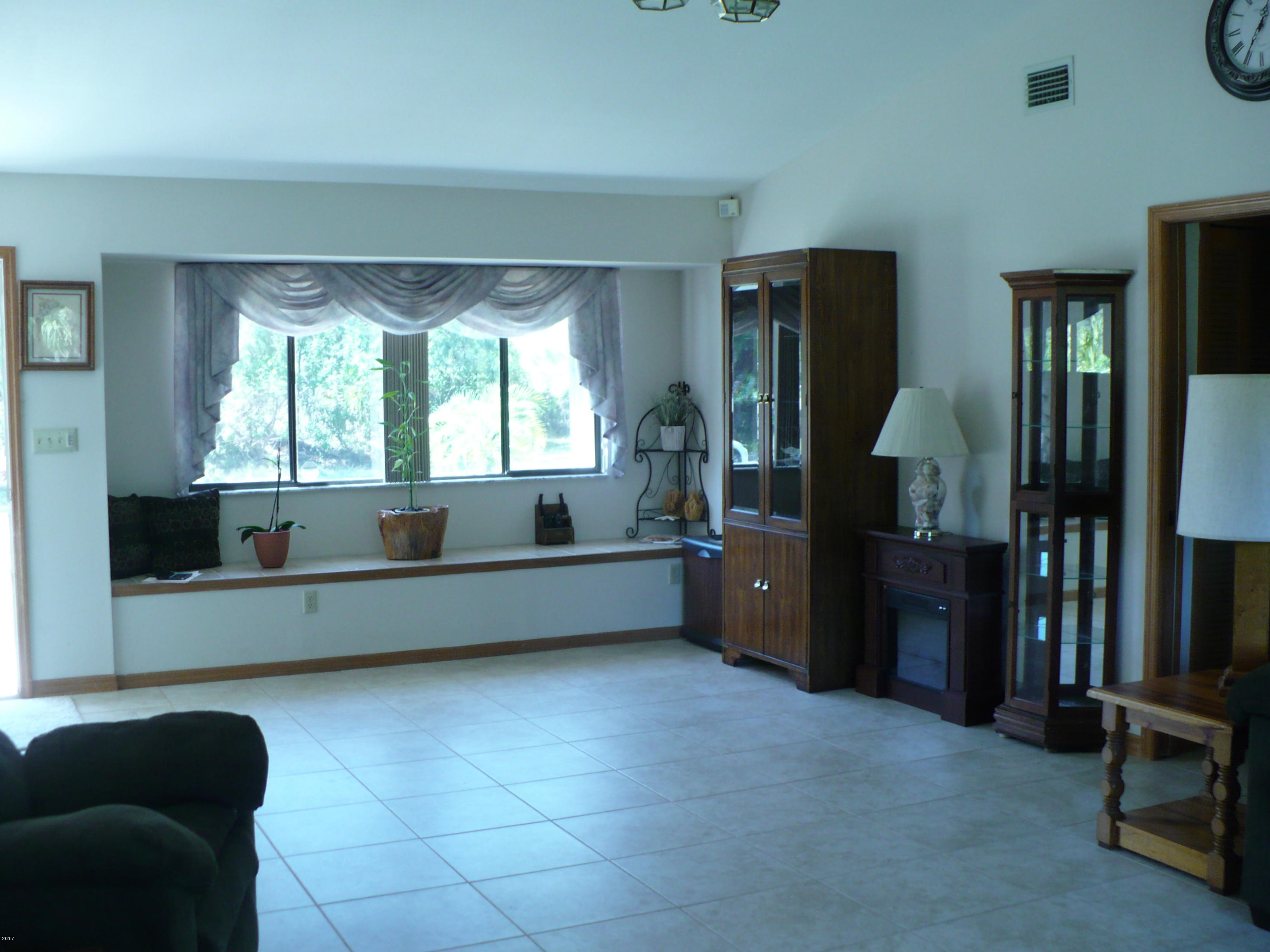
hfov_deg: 49.0
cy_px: 480
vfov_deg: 37.7
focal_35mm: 38
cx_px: 620
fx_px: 1394
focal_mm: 6.1
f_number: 2.8
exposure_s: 1/30
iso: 160
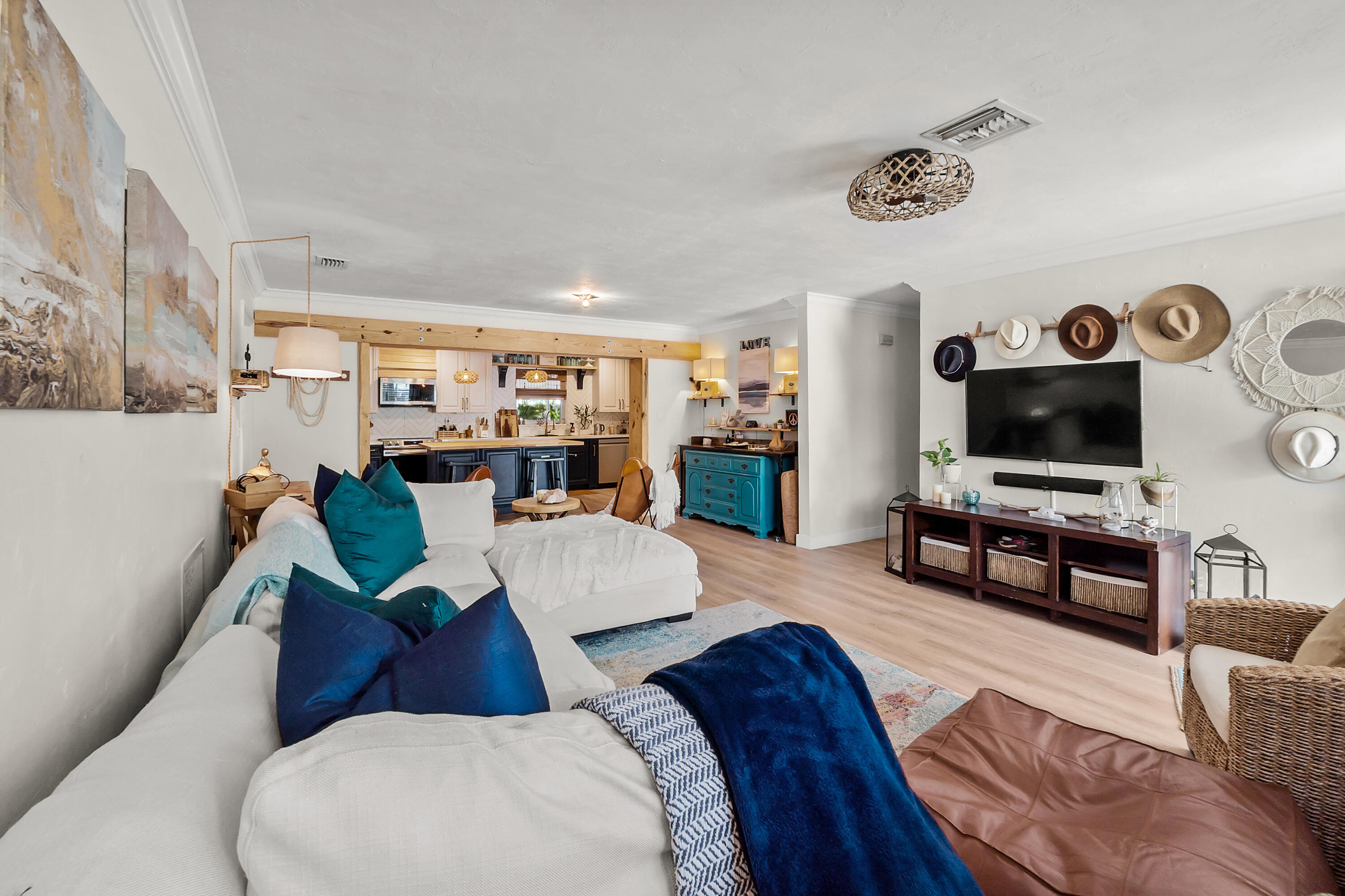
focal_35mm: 15
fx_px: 560
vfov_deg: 77.3
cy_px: 448
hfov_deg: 100.4
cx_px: 672
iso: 100
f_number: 8
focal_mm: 10
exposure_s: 1/6
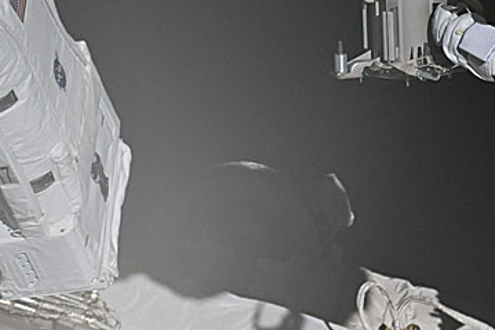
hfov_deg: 4.6
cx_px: 268
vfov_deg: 3.0
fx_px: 6198
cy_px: -54
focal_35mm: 451
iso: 1100
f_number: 5.6
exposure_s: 1/32000
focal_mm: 140
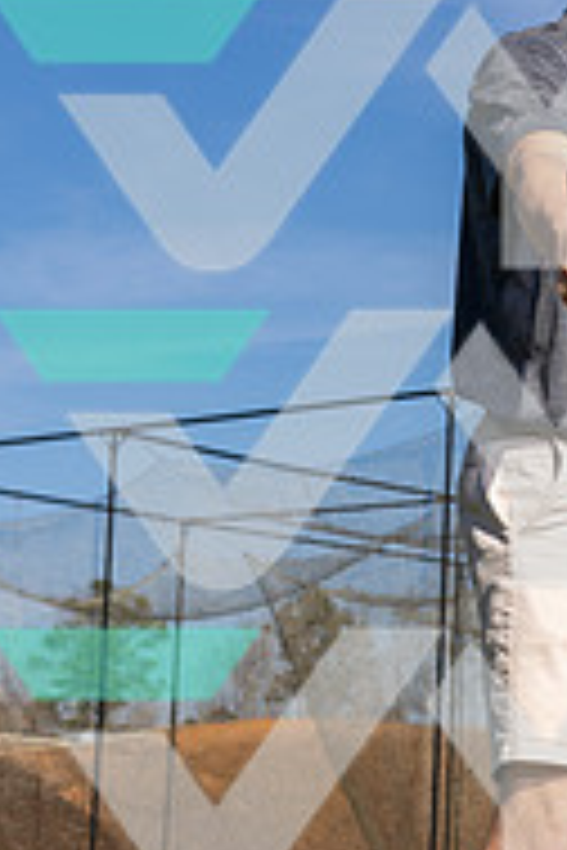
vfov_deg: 17.2
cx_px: 664
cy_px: 450
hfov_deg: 11.3
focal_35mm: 119
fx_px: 2811
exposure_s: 1/320
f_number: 7.1
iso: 64
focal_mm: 50
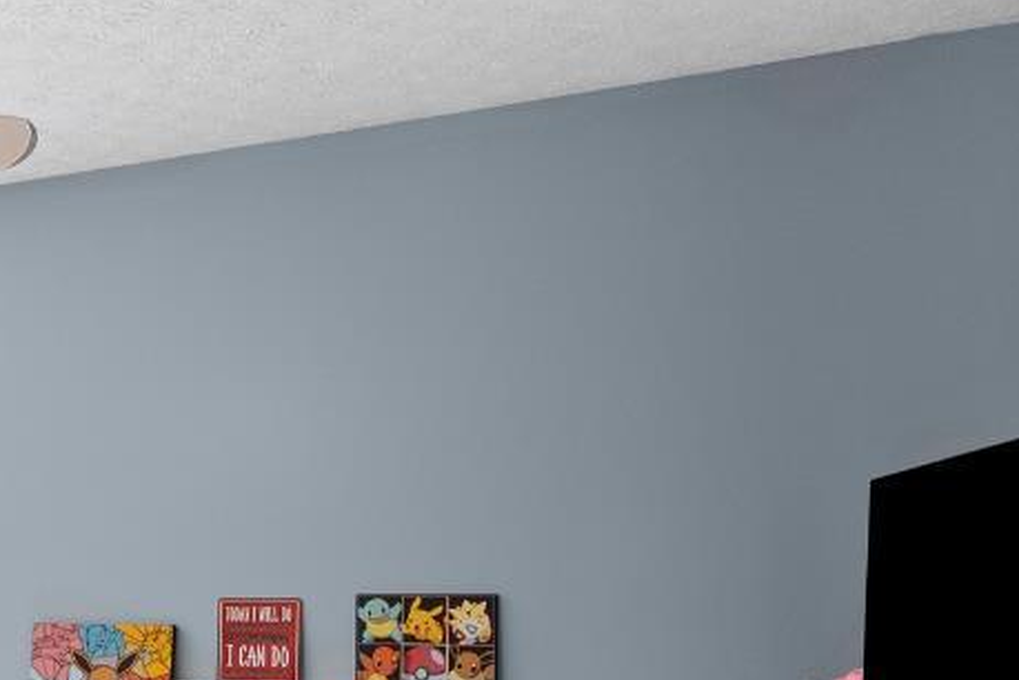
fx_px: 1387
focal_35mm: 49
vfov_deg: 26.6
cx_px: -149
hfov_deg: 34.0
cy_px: 604
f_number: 9
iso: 400
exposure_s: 1.3
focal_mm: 10
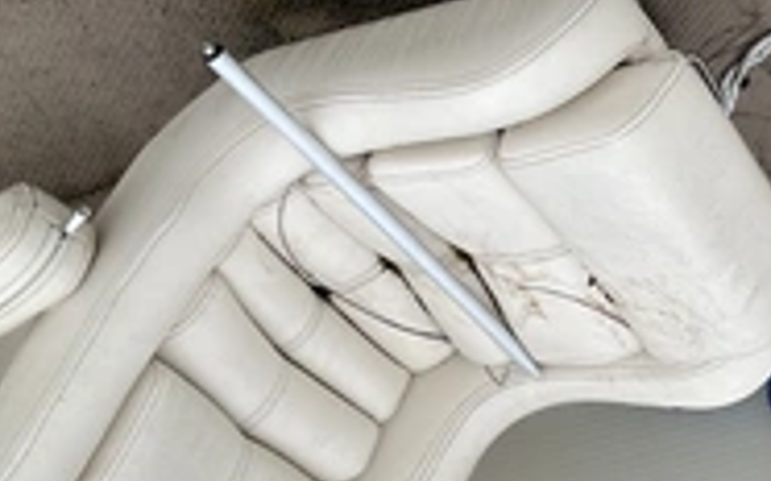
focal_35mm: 66
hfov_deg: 29.5
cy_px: 191
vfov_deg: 19.7
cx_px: 725
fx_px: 1386
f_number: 1.8
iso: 20
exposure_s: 1/193
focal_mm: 3
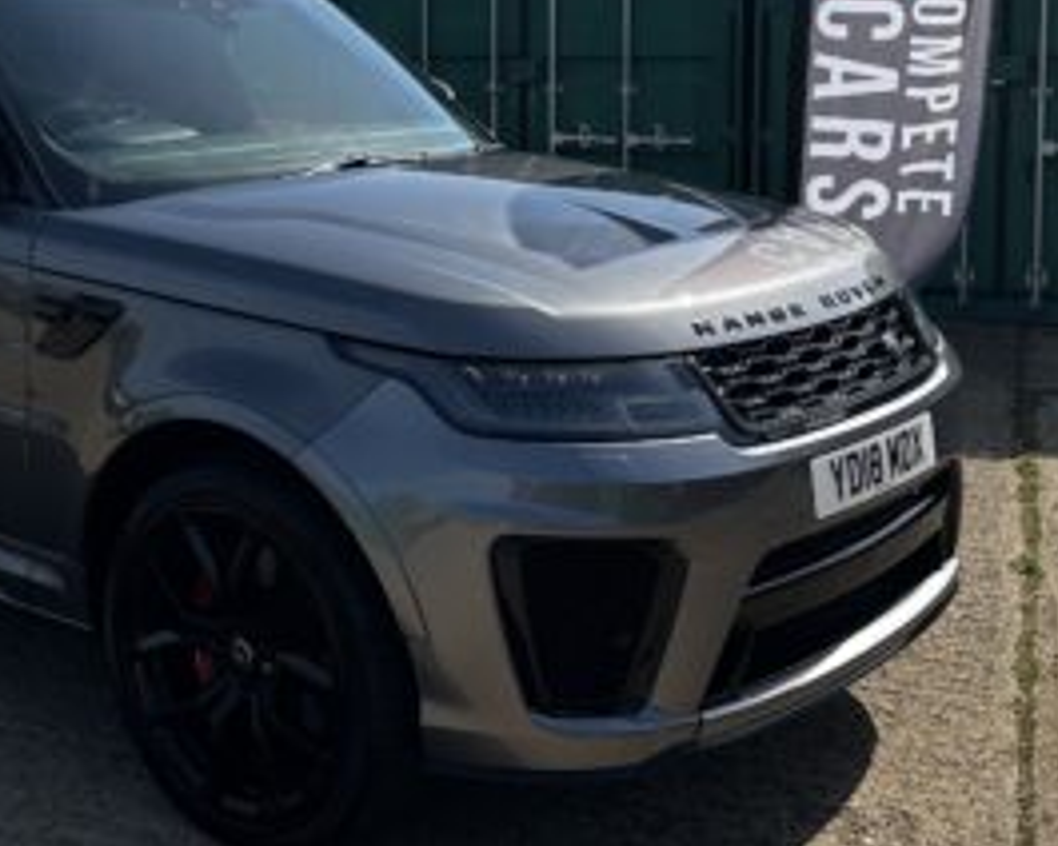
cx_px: 323
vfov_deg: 28.0
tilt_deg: -6.4
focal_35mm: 53
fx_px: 1660
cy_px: 156
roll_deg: -0.7
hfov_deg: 34.9
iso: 80
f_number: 1.78
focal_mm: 6.86
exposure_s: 1/5263
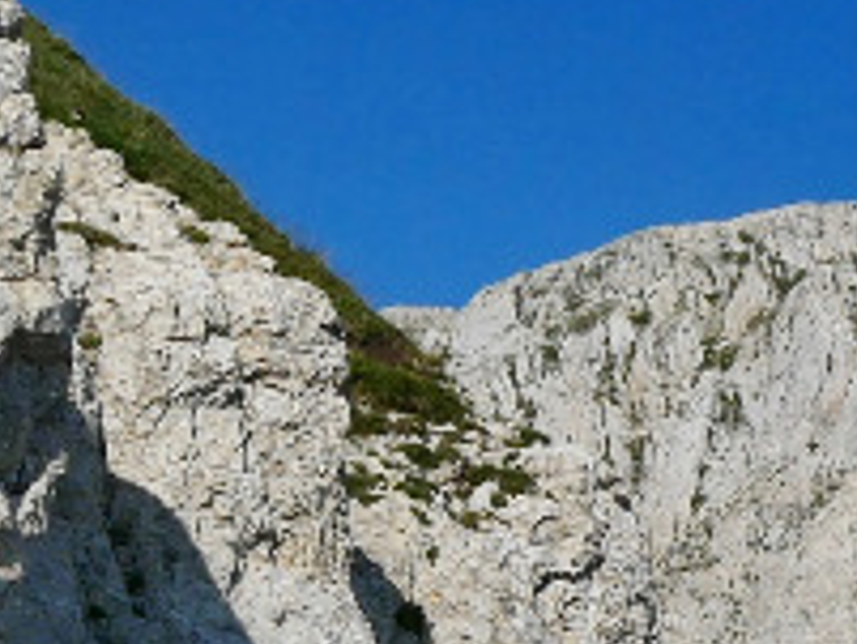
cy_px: 772
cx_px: 1599
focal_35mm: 93
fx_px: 2304
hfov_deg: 16.9
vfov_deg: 15.3
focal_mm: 7
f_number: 8
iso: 200
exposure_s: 1/1000
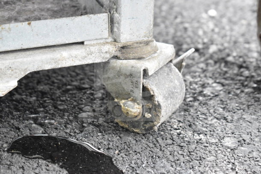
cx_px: 130
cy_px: 87
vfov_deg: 16.6
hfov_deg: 24.6
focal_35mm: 82
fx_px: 598
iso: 6400
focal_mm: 55
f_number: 7.1
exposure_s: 1/200
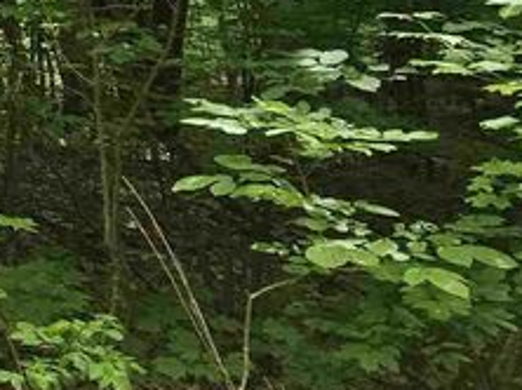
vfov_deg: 21.3
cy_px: -162
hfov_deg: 17.3
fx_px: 904
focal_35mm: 60
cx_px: -614
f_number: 2.2
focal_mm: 2.2
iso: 50
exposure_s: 1/258
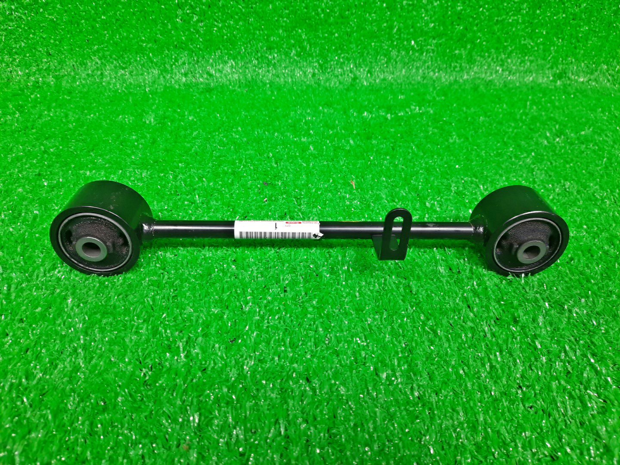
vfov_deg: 54.9
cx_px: 310
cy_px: 232
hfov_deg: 69.4
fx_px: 448
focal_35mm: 25
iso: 139
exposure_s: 1/50
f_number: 2
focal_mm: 4.6
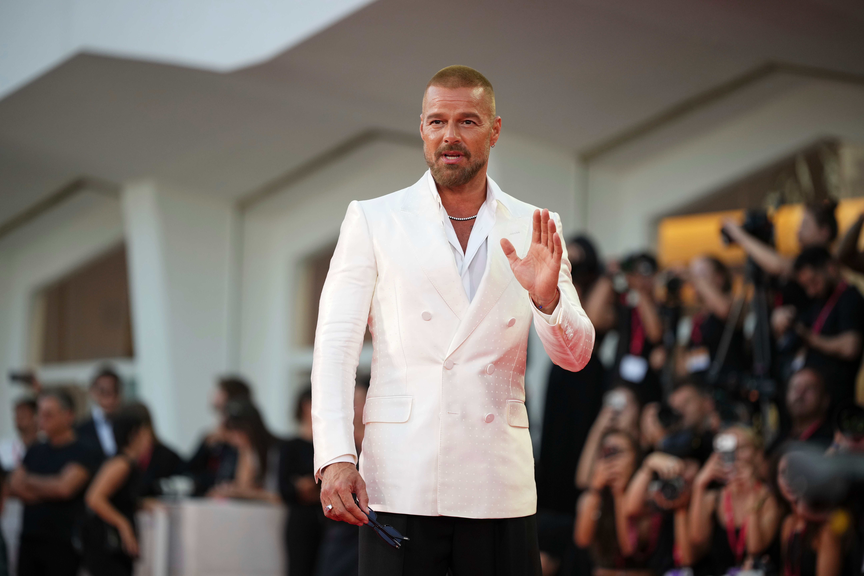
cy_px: 288
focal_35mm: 163
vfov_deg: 8.4
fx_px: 3912
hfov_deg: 12.6
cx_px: 432
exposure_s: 1/1000
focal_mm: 163
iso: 640
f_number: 2.8
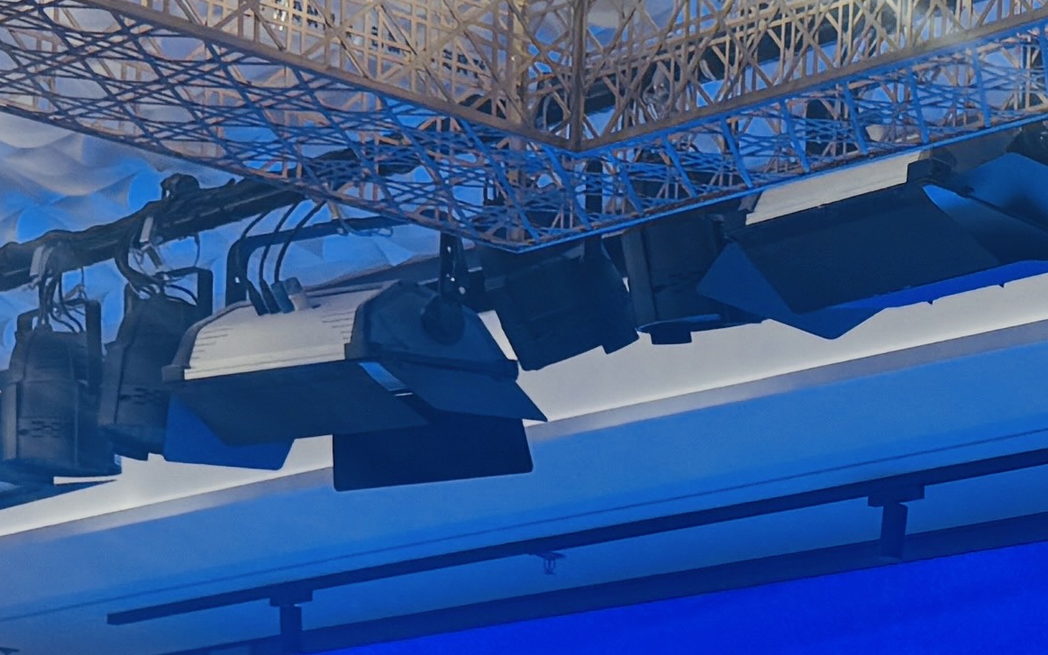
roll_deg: -1.0
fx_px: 3570
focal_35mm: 125
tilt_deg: +3.5
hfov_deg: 15.3
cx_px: 1632
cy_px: 1005
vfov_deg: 10.1
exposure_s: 1/230
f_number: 1.78
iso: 64
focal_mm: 6.76
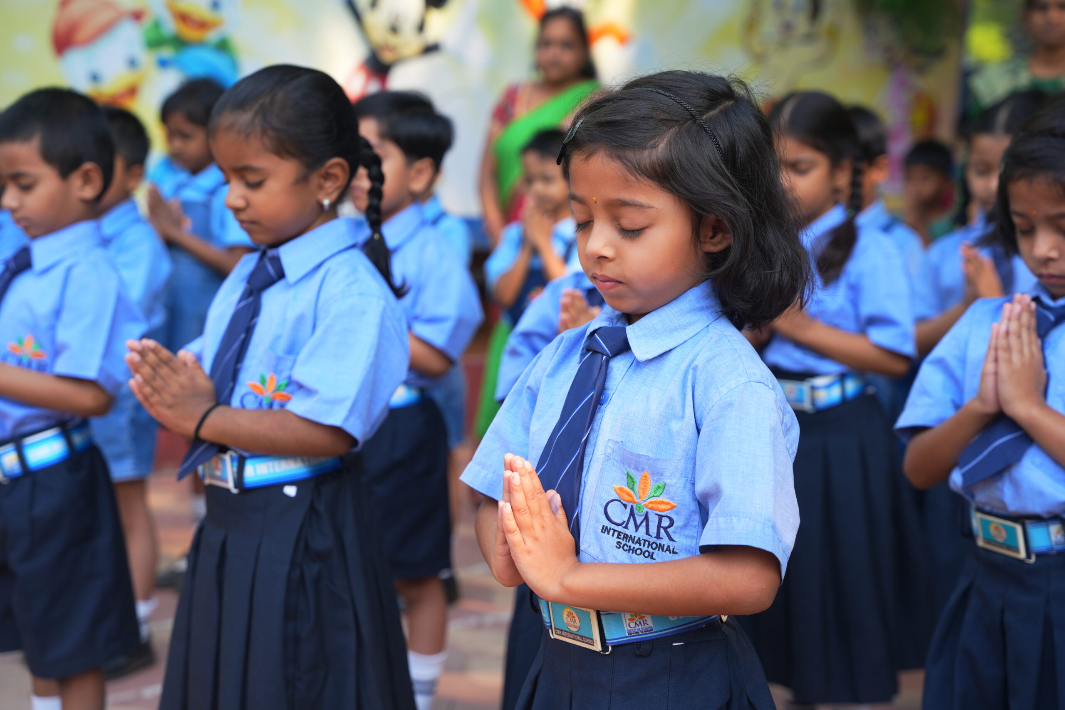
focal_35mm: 62
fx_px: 1834
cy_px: 355
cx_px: 532
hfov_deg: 32.4
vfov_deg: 21.9
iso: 100
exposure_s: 1/200
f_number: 4
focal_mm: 62
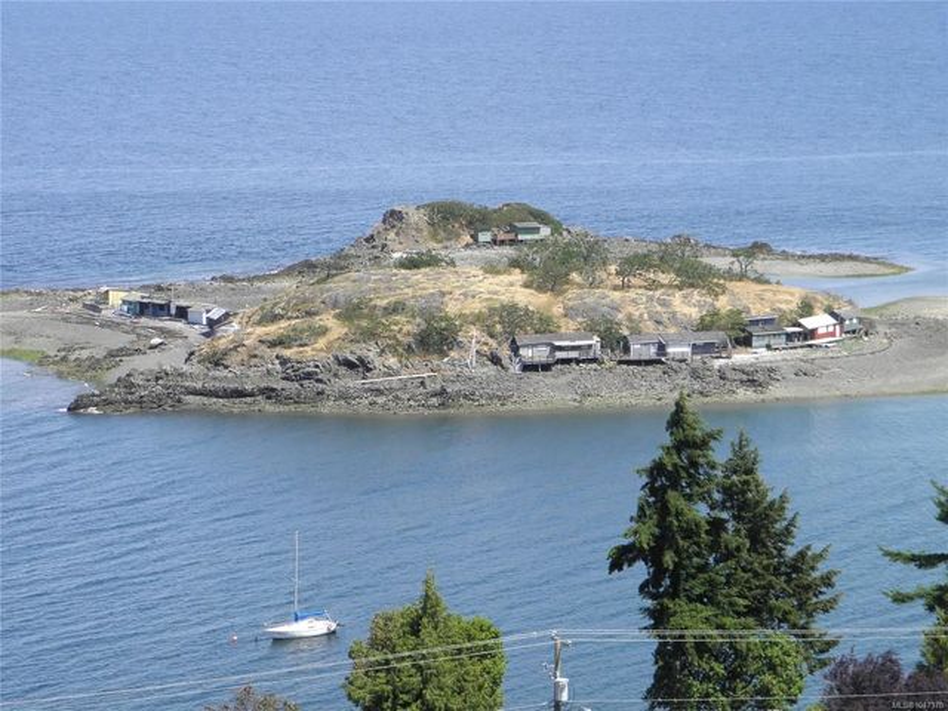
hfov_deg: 15.6
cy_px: 356
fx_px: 3451
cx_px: 474
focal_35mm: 126
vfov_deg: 11.8
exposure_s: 1/400
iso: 100
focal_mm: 22.5
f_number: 4.8
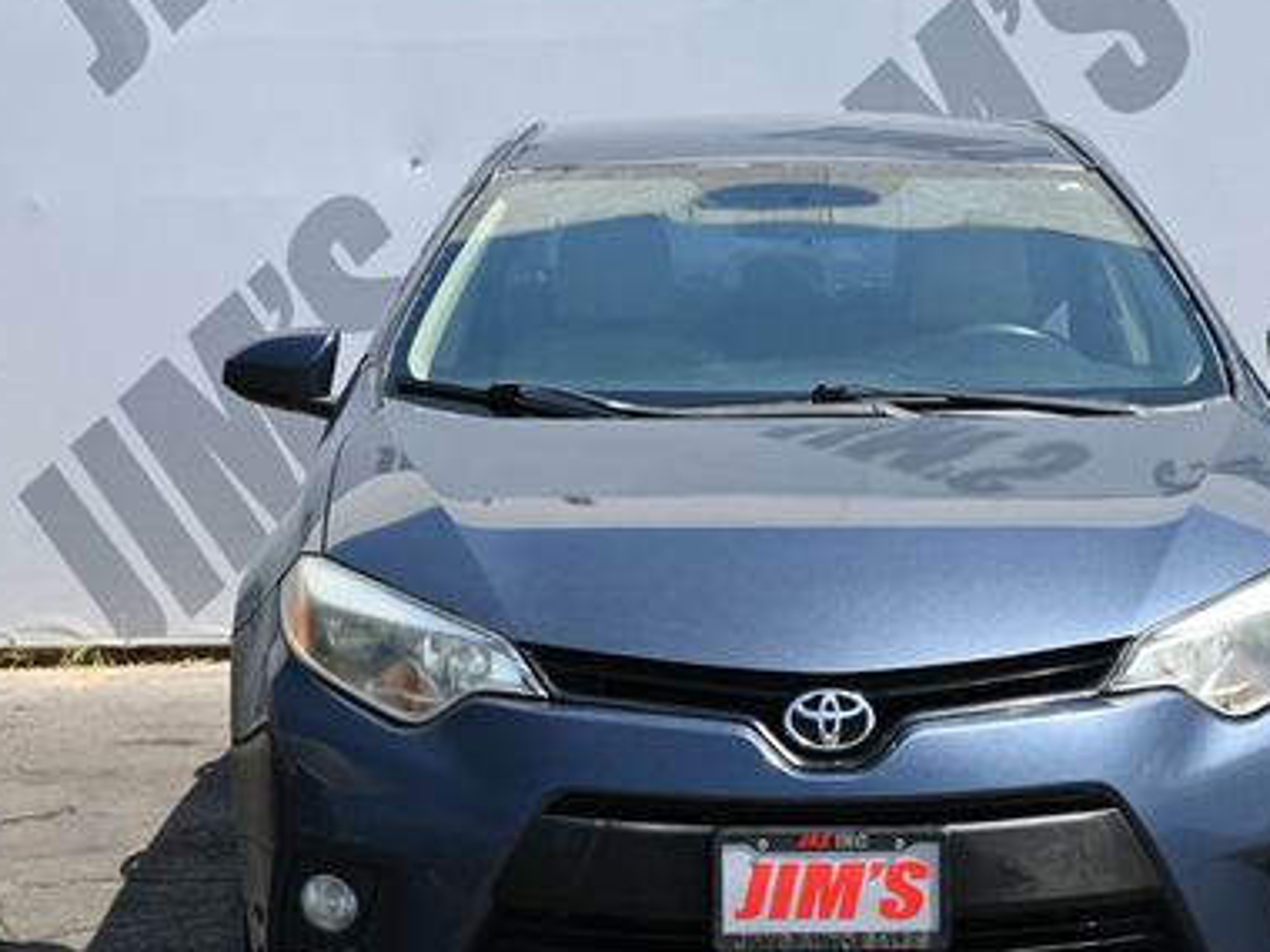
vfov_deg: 15.6
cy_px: 554
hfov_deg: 20.6
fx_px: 3478
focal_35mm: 95
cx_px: 809
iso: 160
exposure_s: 1/250
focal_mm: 39
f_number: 5.6
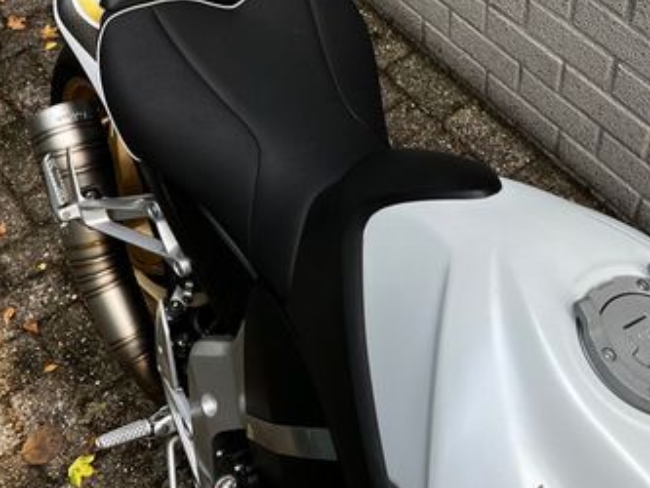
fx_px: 939
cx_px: 357
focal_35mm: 50
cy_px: 121
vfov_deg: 28.7
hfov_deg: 38.1
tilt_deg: -48.8
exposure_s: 1/343
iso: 50
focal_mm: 5.1
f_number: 1.6
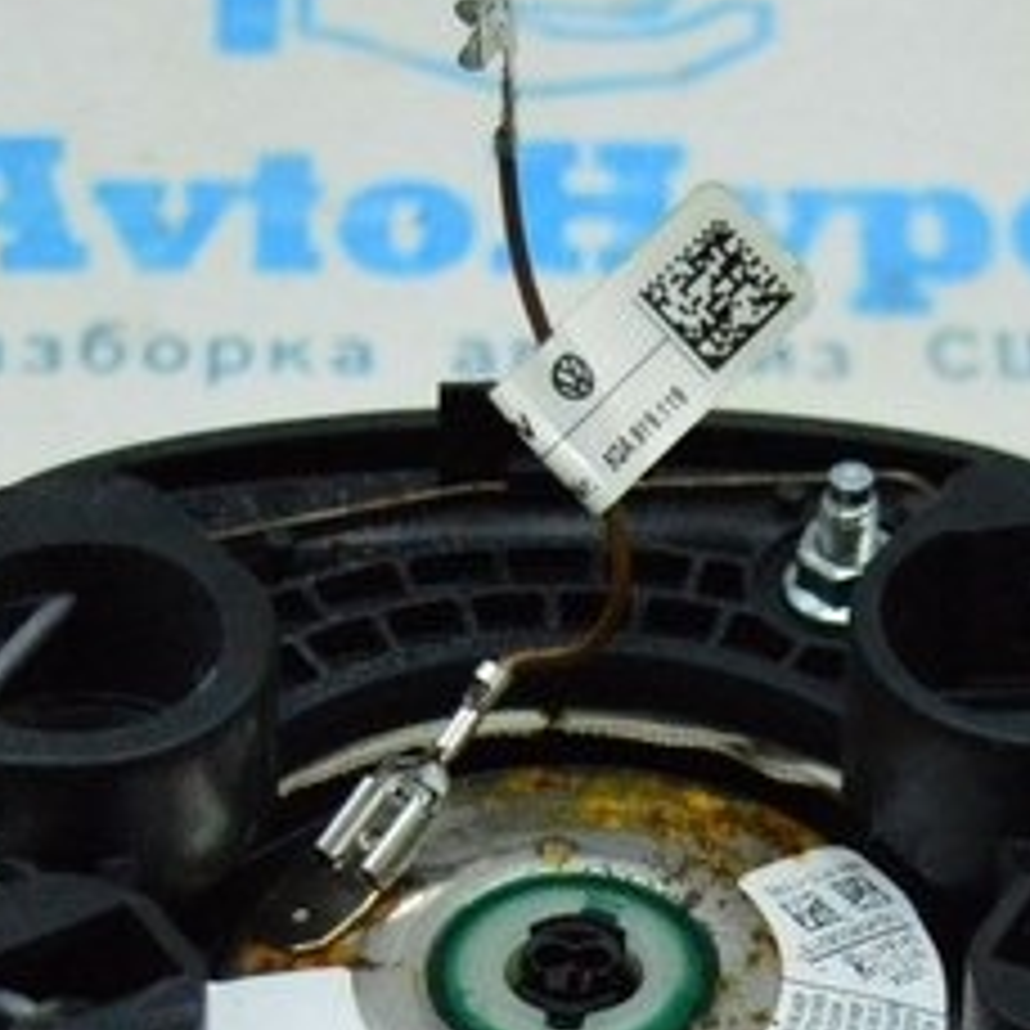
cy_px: 1100
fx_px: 5551
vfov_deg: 10.5
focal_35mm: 165
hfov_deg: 10.6
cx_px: 616
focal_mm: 29
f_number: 4.2
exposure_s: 1/1000
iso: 6400
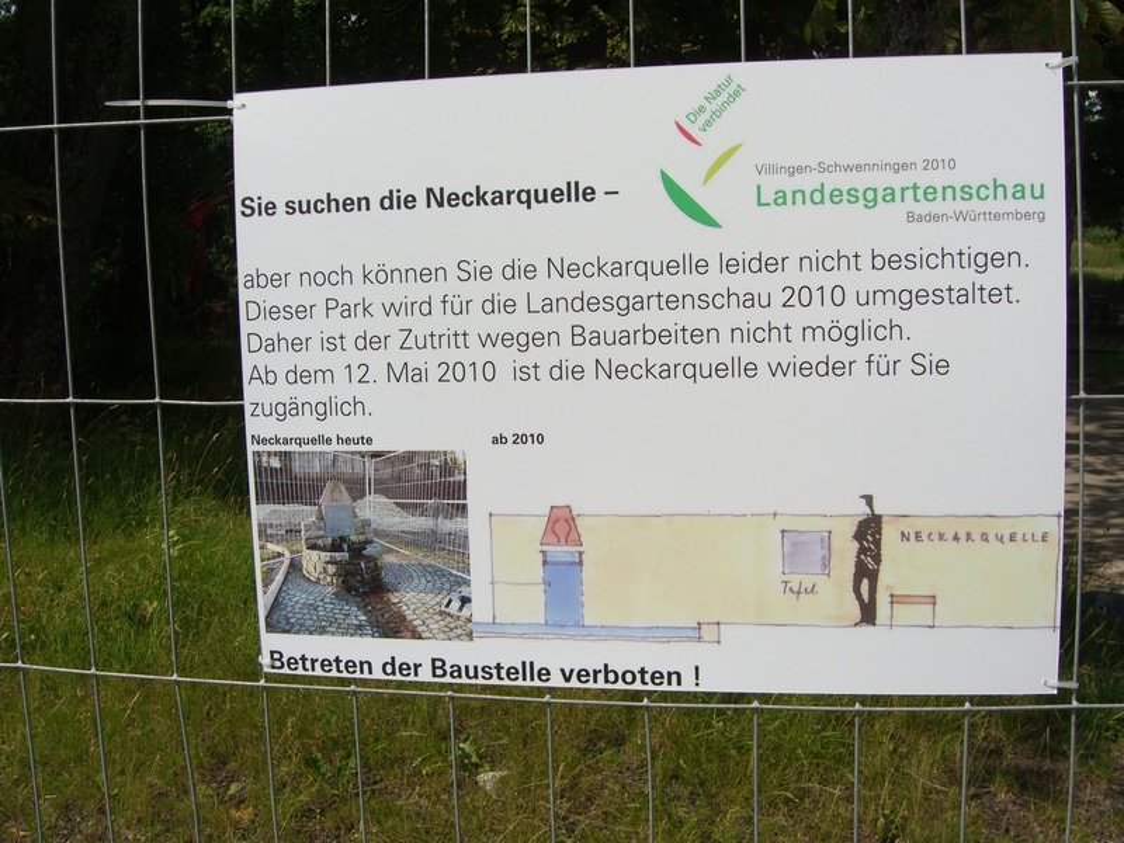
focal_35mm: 38
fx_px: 1234
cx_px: 562
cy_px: 422
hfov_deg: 49.0
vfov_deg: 37.7
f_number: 4
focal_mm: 7.9
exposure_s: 1/1600
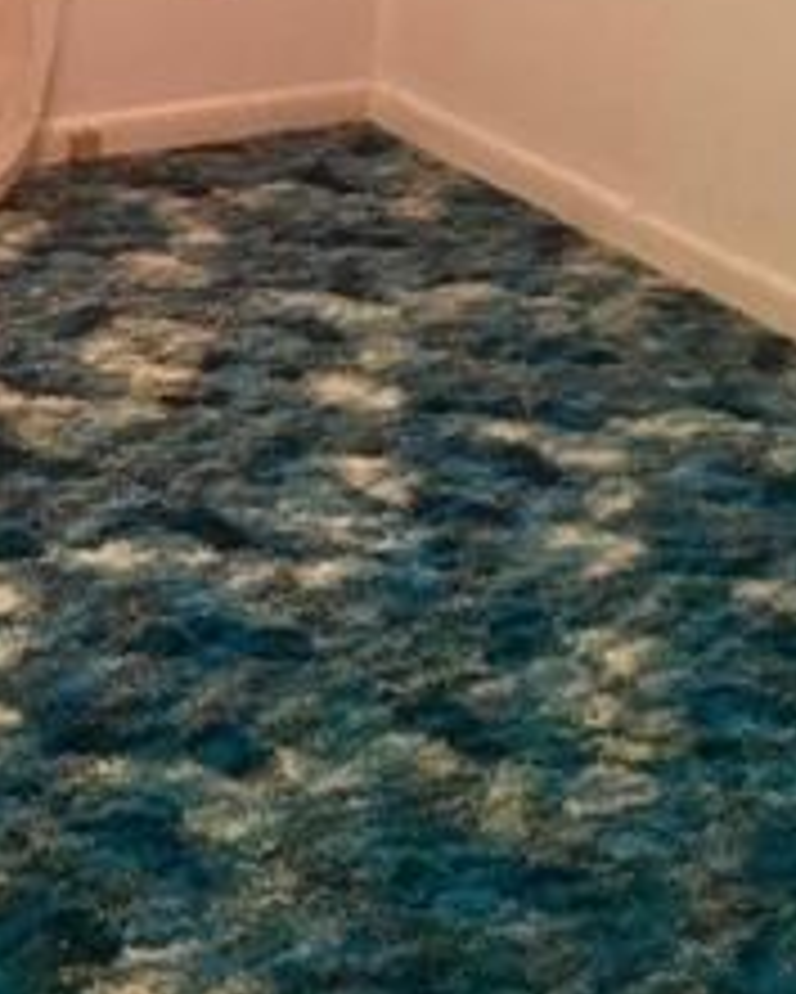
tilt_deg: -16.0
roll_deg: -2.1
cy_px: -67
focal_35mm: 82
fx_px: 2413
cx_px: -157
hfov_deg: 17.8
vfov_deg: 22.1
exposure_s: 1/30
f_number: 2.2
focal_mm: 4.15
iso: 125
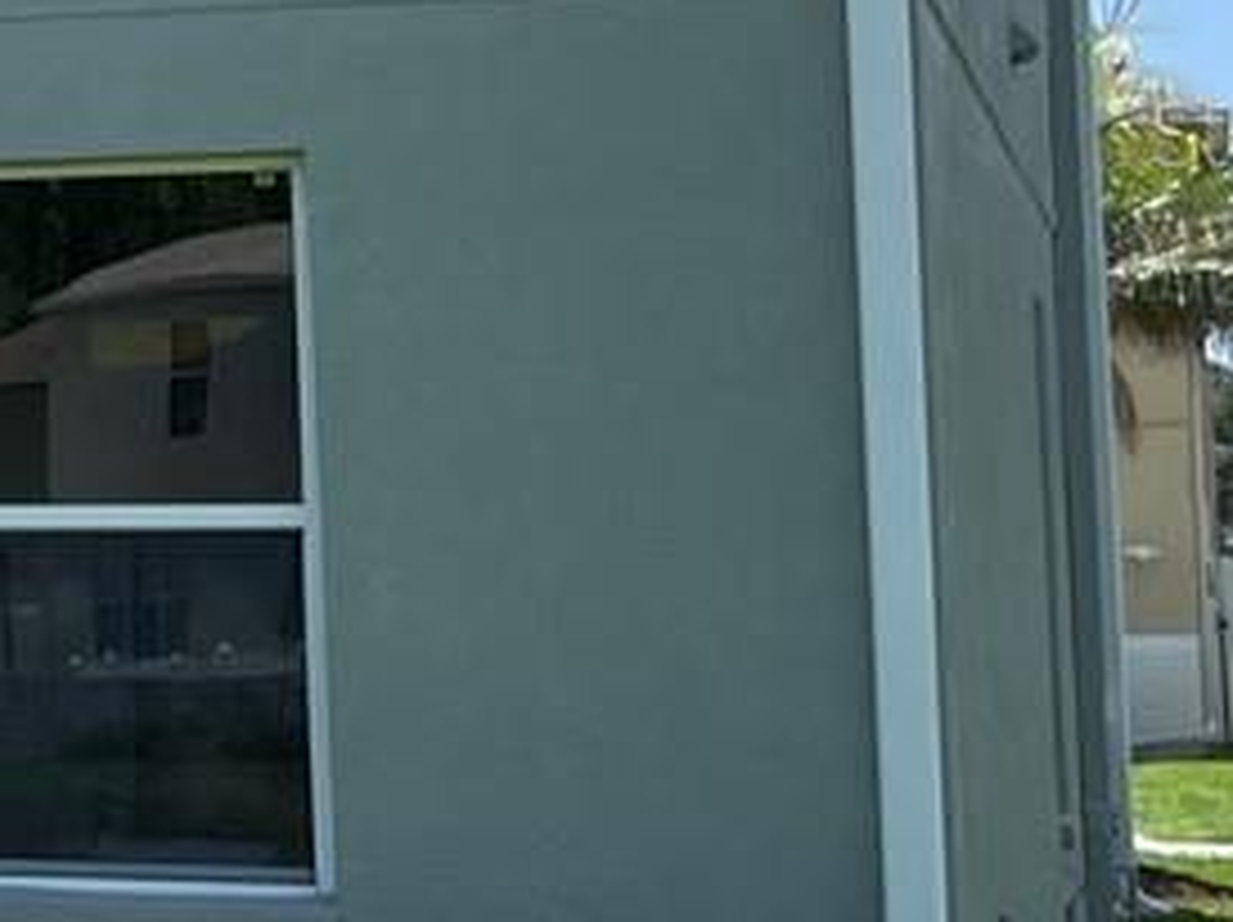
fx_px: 5409
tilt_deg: +5.7
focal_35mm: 152
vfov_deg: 9.7
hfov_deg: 10.5
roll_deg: -0.4
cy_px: 130
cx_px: -2025
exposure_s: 1/2882
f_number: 1.6
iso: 32
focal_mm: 4.2
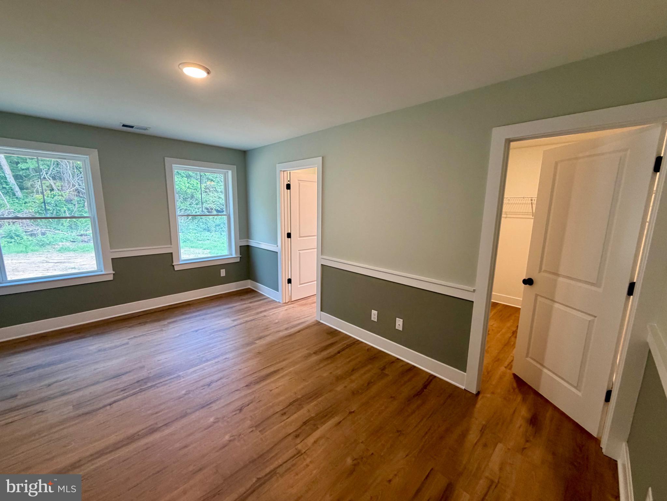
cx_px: 334
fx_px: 270
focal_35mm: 14
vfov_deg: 85.7
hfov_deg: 102.1
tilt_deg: -8.8
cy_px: 250
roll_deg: -0.1
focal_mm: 2.22
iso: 200
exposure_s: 1/60
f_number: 2.2
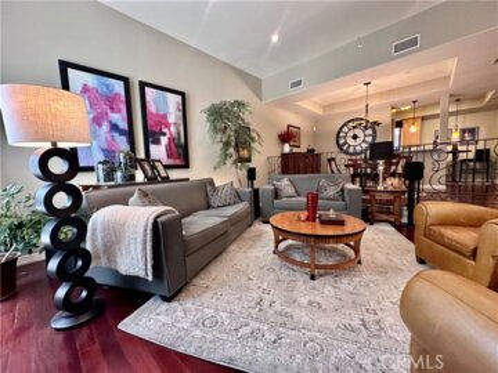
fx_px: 201
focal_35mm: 14
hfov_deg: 102.1
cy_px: 186
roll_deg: +1.9
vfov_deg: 85.7
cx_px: 249
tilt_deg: -5.5
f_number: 2.2
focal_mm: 2.22
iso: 500
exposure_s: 1/60
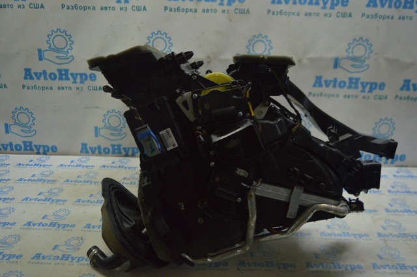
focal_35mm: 30
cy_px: 138
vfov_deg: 43.5
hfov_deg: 62.0
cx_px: 208
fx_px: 347
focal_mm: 20
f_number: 3.5
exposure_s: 1/80
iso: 400
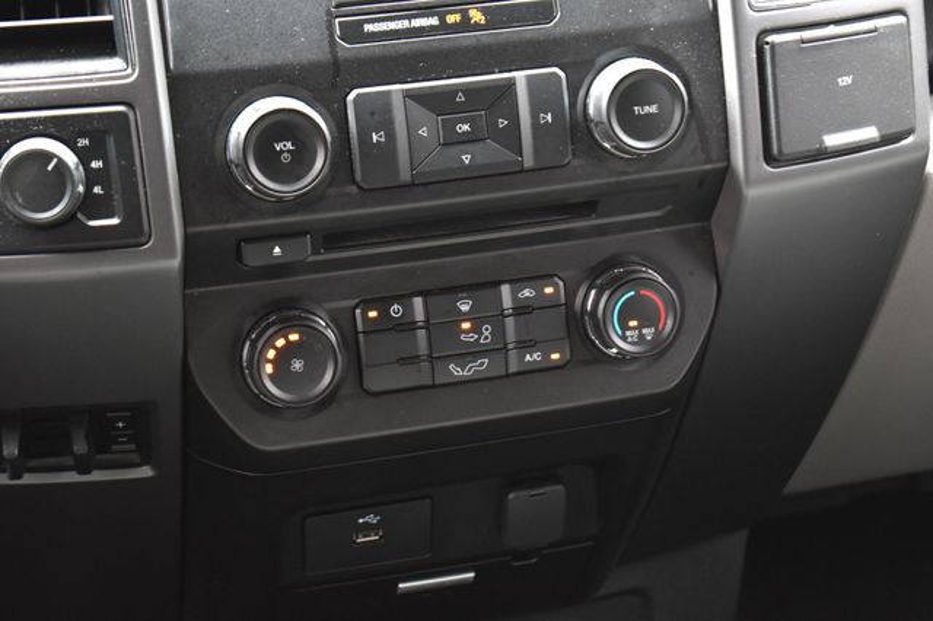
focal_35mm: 82
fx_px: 2137
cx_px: 466
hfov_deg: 24.6
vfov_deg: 16.5
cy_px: 310
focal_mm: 55
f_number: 5.6
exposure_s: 1/13
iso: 1600
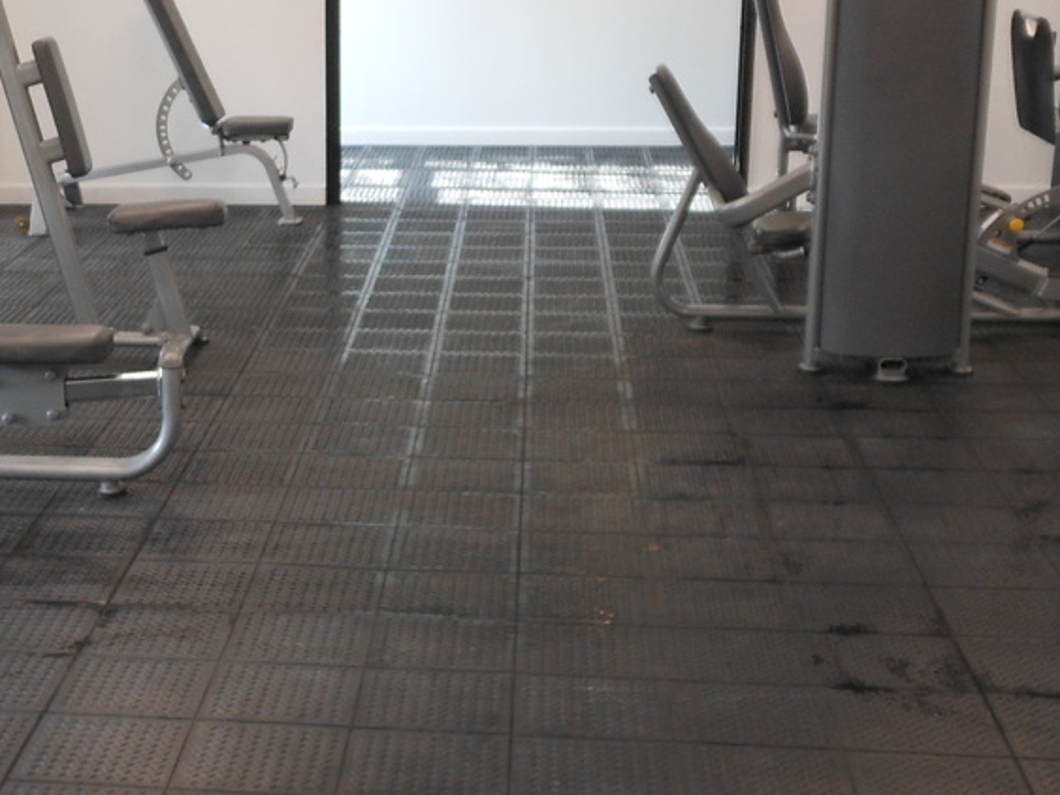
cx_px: 162
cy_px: 350
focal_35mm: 64
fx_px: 1959
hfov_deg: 29.3
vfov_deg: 22.9
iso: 80
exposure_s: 1/30
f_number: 3.2
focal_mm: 4.5
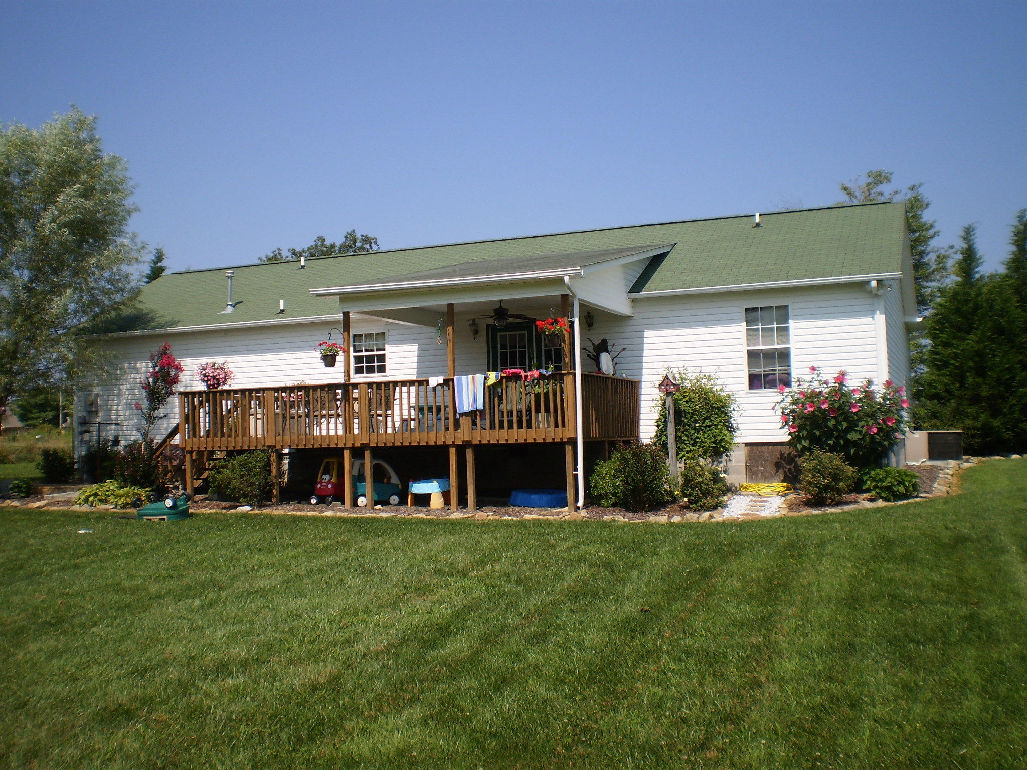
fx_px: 1068
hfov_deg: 51.4
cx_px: 514
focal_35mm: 36
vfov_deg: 39.7
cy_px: 385
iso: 64
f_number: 4.6
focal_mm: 6.3
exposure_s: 1/800
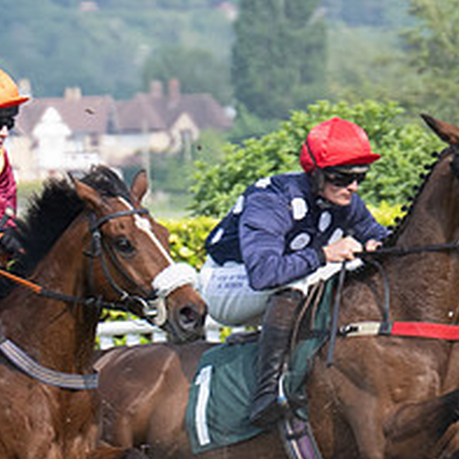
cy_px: 557
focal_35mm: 759
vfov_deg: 2.3
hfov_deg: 2.3
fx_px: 11386
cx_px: -202
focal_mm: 125
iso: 400
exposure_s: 1/1600
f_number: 4
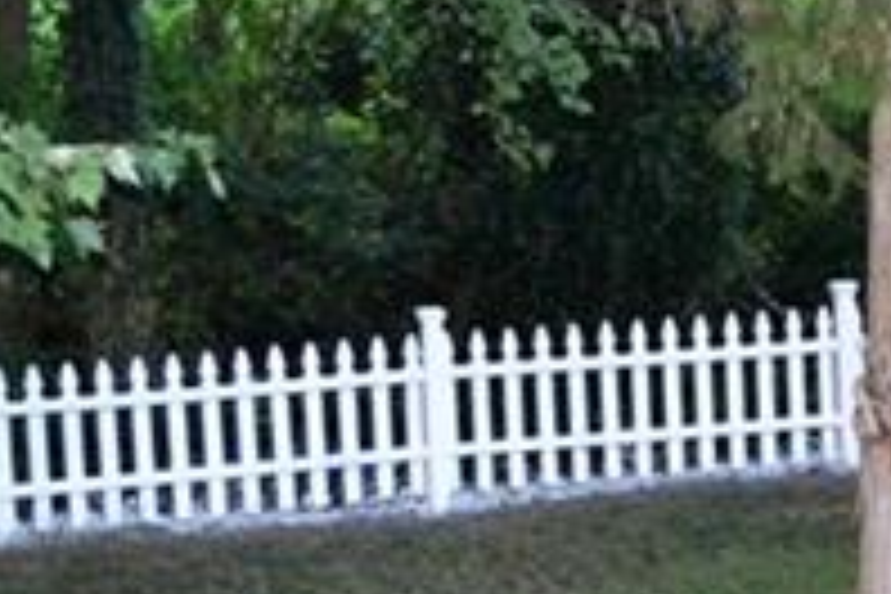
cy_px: 320
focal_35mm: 171
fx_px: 4232
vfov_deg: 8.0
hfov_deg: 11.4
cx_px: 1467
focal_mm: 22
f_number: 4
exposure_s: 1/60
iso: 2200
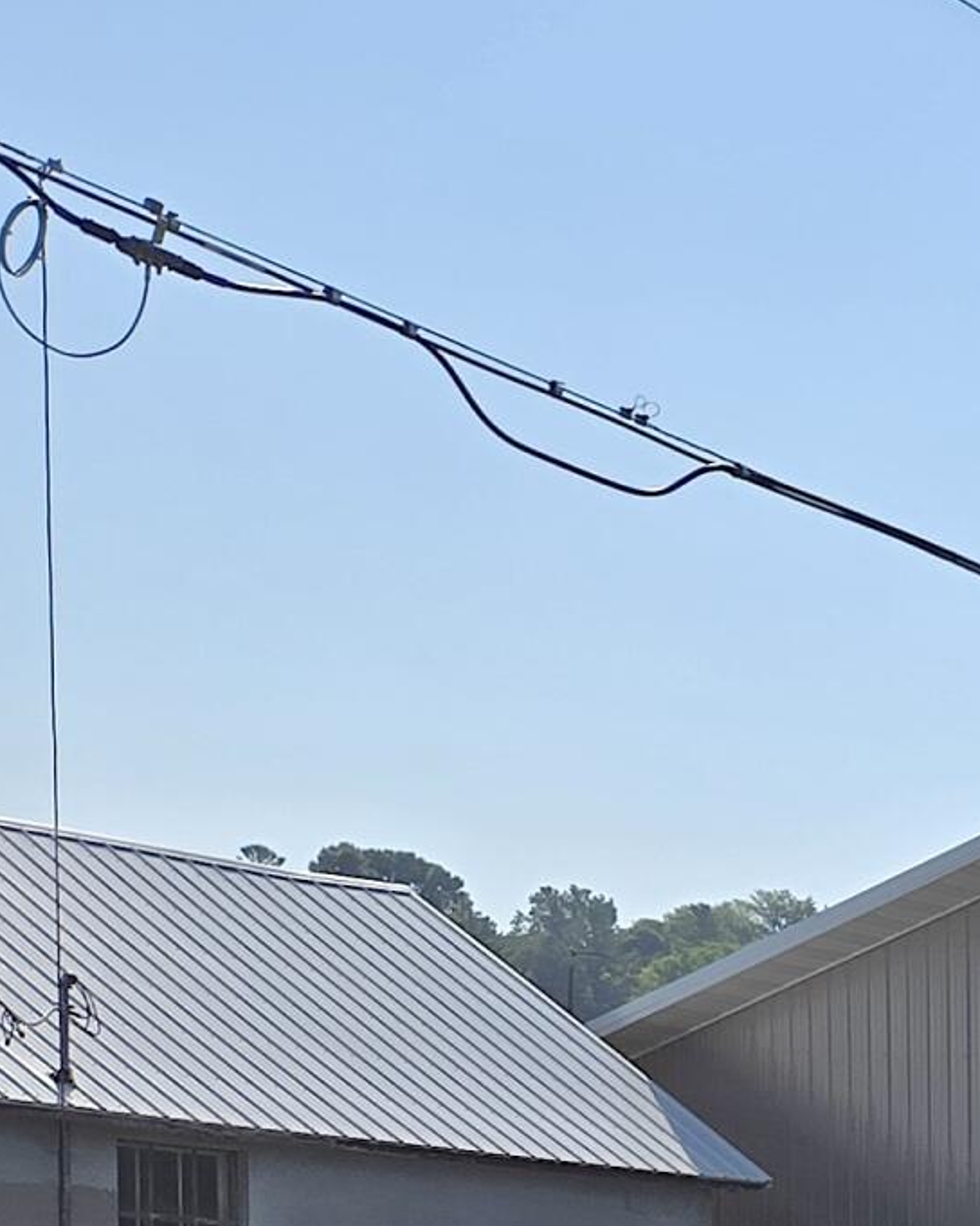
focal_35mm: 99
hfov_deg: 12.2
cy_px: 1821
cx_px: 2405
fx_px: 3589
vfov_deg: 17.5
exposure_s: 1/2985
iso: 25
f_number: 1.8
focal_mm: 5.4
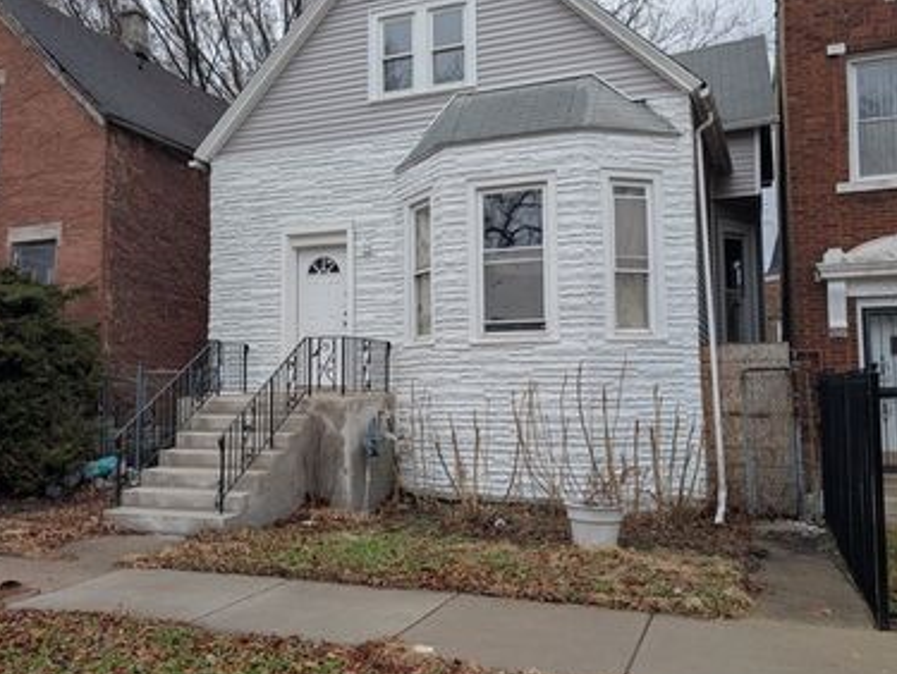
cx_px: 390
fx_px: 830
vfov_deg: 44.2
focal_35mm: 32
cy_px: 313
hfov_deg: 56.6
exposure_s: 1/656
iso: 24
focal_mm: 6.9
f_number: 1.68
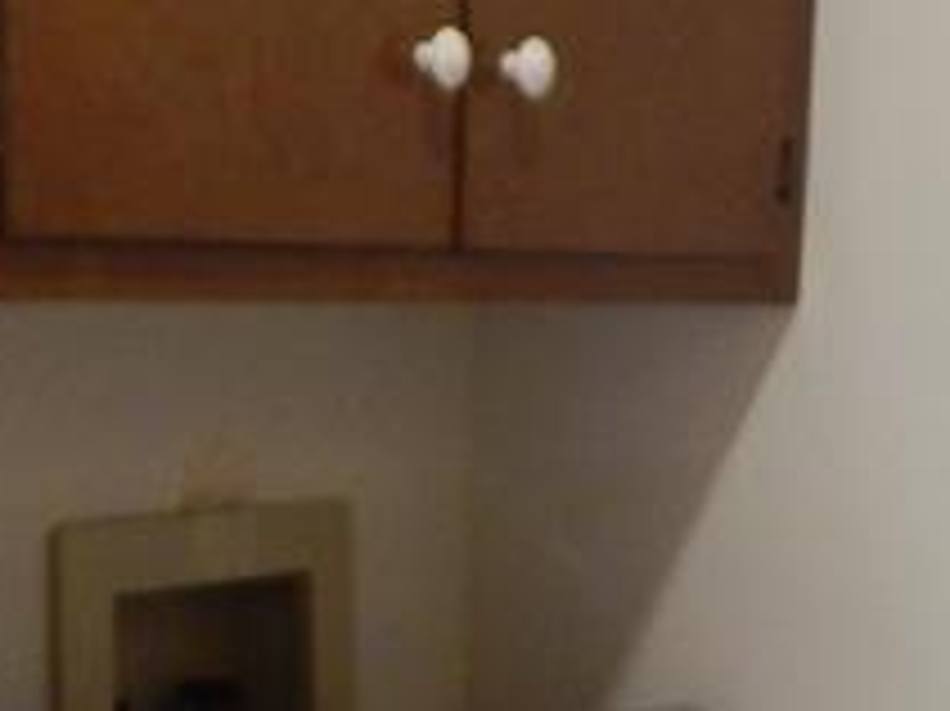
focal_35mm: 107
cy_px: 828
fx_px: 2935
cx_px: 617
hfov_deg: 18.3
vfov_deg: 13.5
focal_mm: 4
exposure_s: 1/50
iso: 400
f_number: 3
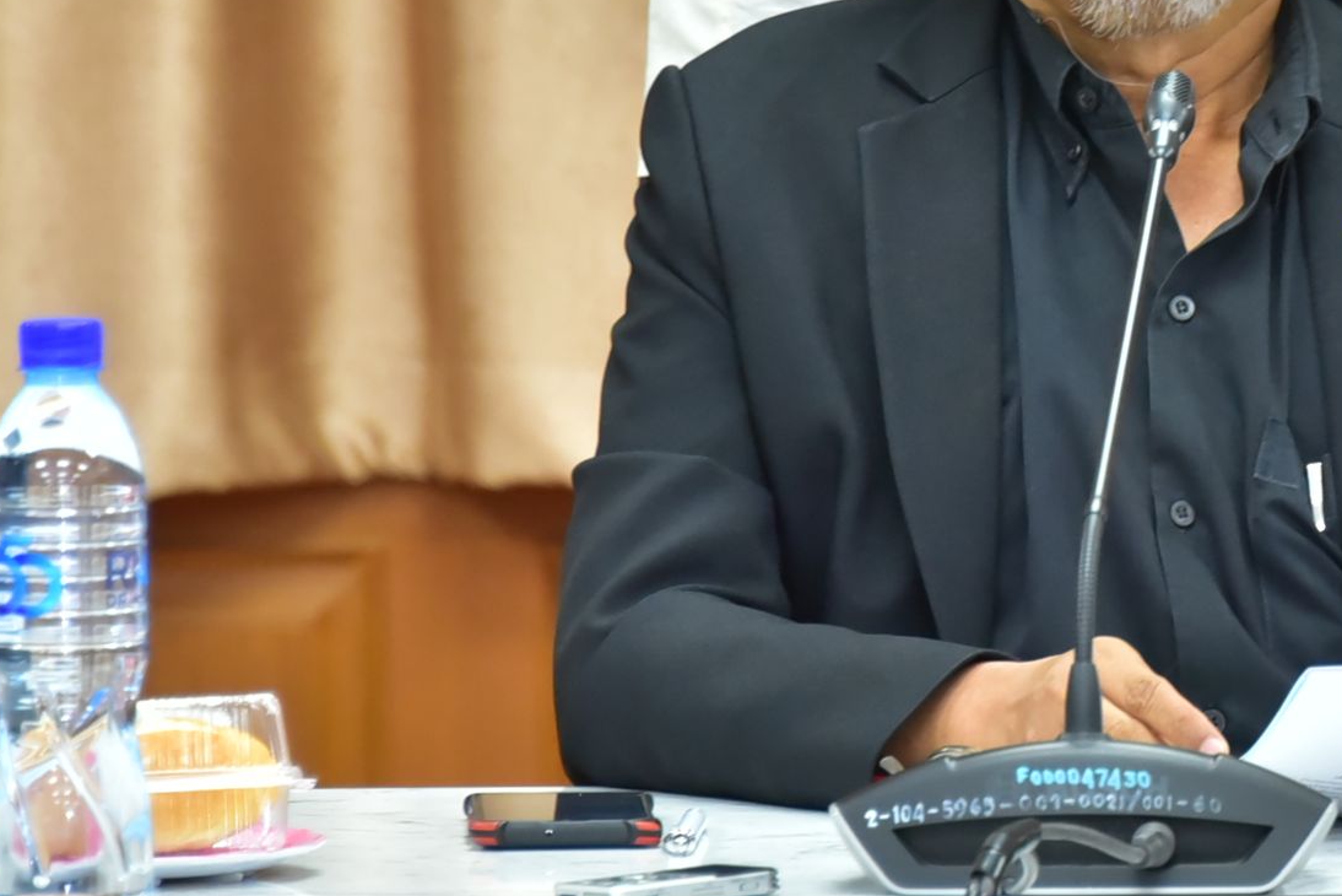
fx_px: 17039
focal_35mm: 457
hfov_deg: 4.5
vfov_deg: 3.0
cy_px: 85
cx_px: 1222
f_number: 6.3
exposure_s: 1/160
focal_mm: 200
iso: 3200
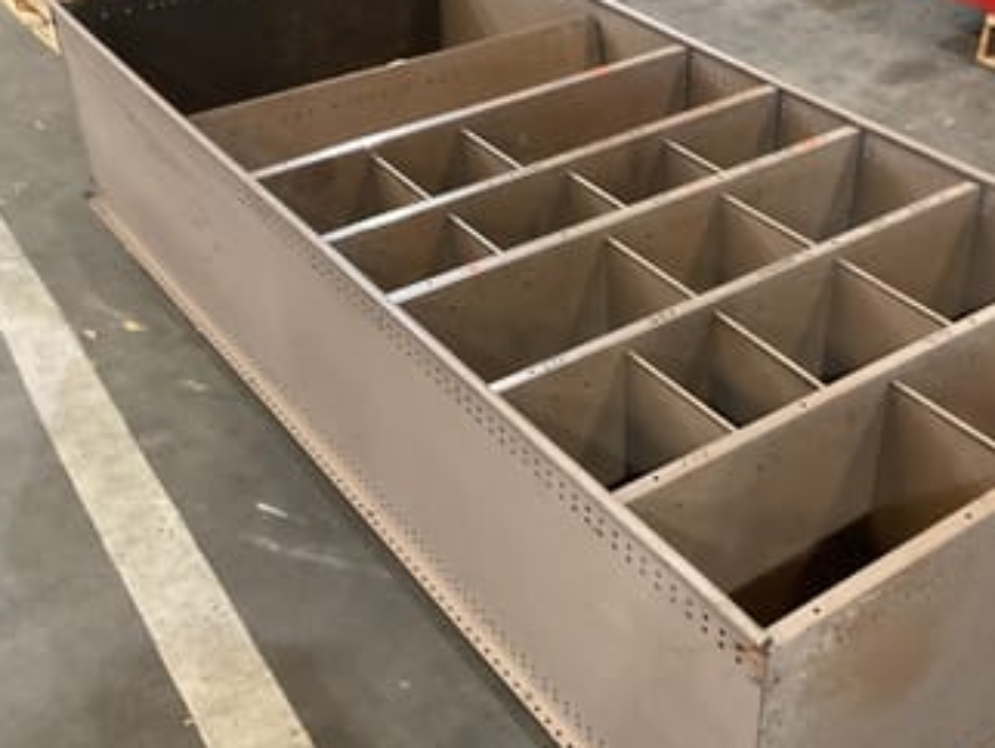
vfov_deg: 32.2
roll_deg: +0.1
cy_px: 366
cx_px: 590
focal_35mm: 45
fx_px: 1294
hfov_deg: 41.9
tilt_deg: -33.8
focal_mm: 3
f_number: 1.8
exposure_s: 1/40
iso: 250
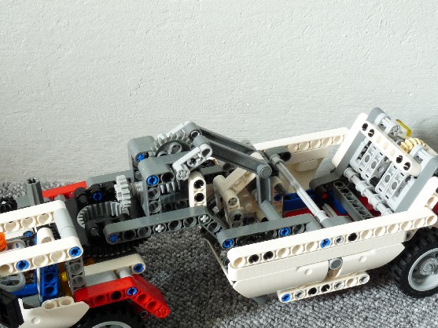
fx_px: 709
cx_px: 204
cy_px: 230
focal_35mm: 56
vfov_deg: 25.9
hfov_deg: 34.3
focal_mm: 6.9
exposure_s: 1.3
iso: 100
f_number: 8
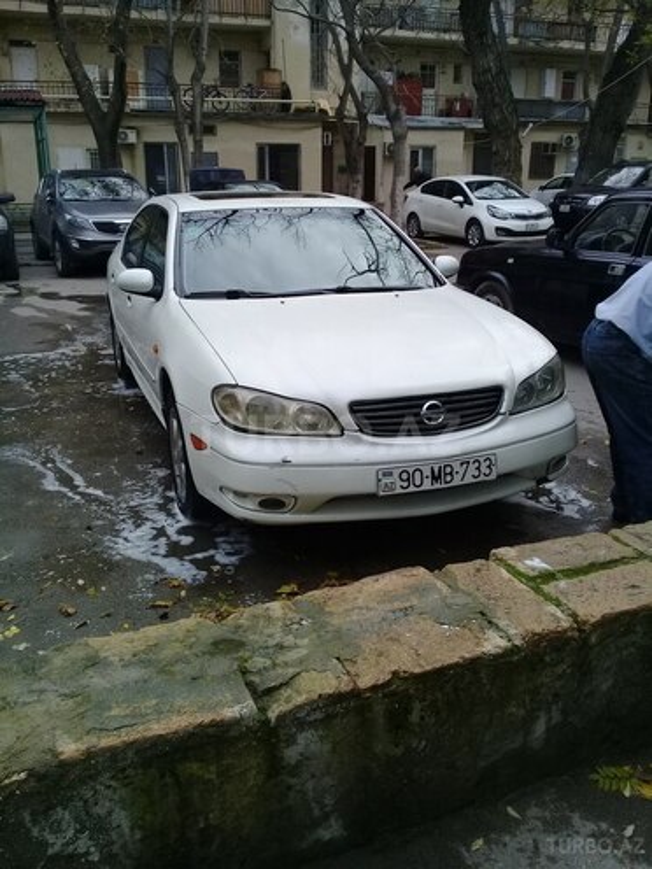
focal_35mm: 31
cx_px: 326
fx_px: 779
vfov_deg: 58.4
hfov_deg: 45.4
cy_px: 434
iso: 50
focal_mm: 3.3
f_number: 2.2
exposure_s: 1/185
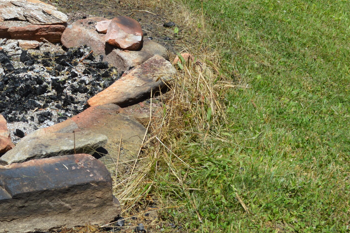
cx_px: 36
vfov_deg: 13.5
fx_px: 981
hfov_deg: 19.9
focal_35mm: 101
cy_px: 84
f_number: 8
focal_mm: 32
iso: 100
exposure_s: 1/250
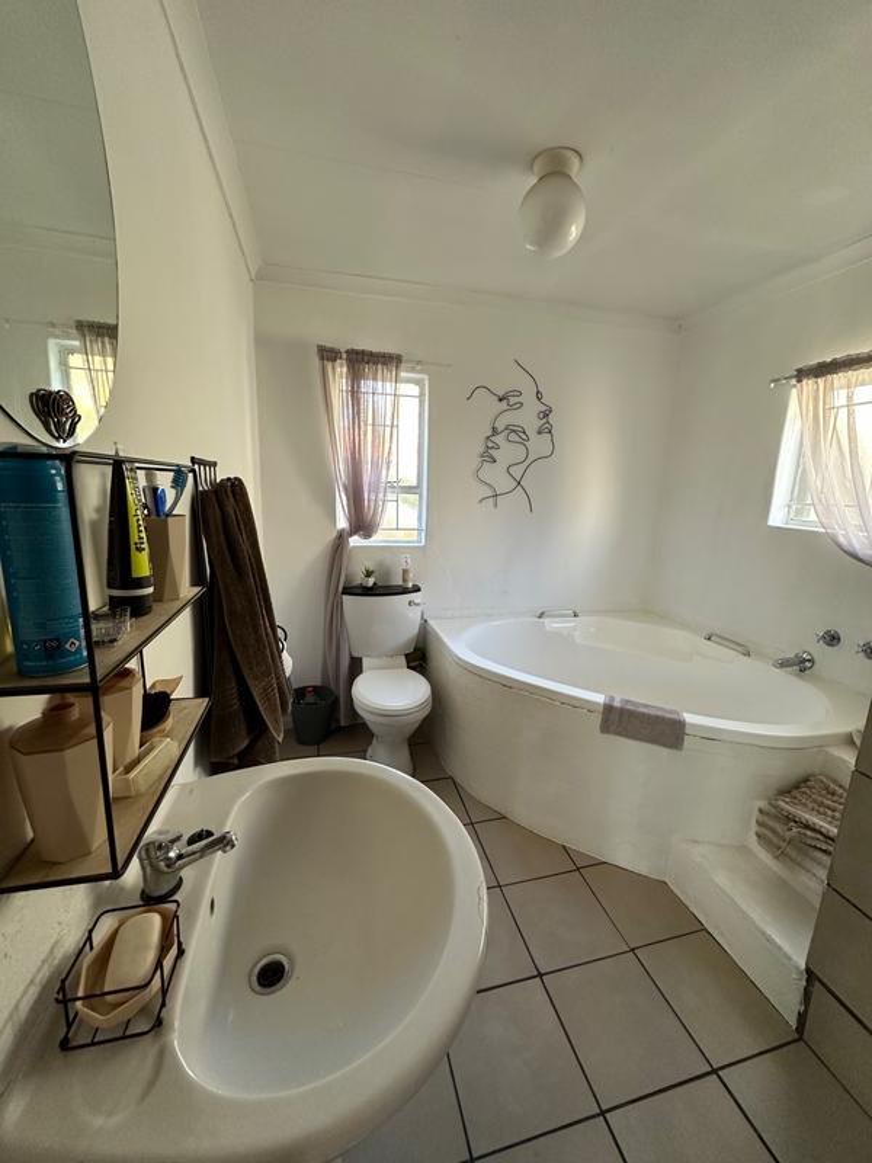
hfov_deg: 85.7
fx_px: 470
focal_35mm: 14
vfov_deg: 102.1
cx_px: 436
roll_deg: -2.8
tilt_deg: -11.1
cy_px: 582
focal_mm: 2.22
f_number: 2.2
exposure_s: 1/100
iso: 200
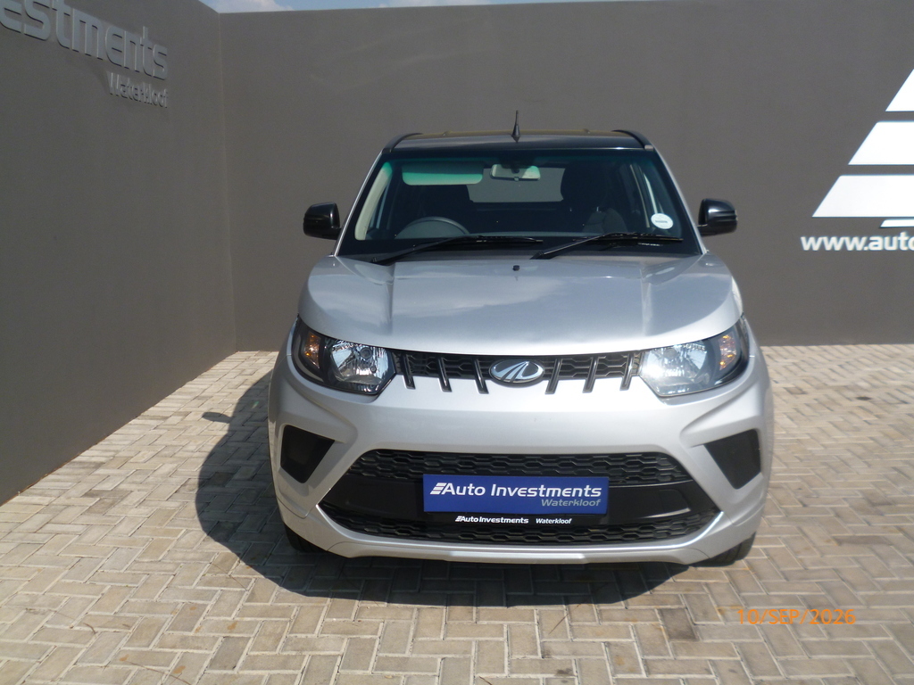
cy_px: 342
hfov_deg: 56.8
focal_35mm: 32
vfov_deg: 44.2
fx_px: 845
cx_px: 457
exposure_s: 1/160
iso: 100
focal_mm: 5.7
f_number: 10
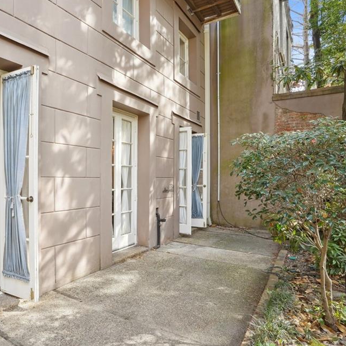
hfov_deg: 64.9
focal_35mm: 23
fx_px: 260
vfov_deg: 67.3
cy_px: 170
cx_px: 106
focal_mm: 17
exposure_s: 1/100
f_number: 11
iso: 800
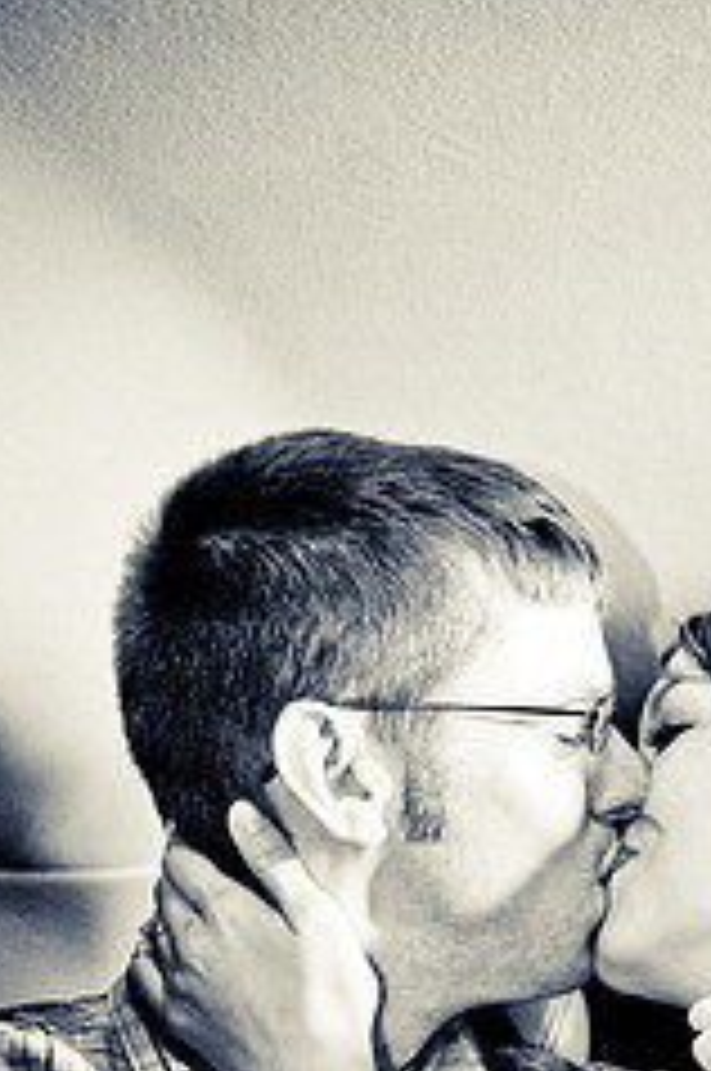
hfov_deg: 19.8
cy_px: 792
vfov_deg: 29.3
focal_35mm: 68
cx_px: 569
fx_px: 2020
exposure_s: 1/60
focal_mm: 24
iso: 400
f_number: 2.8
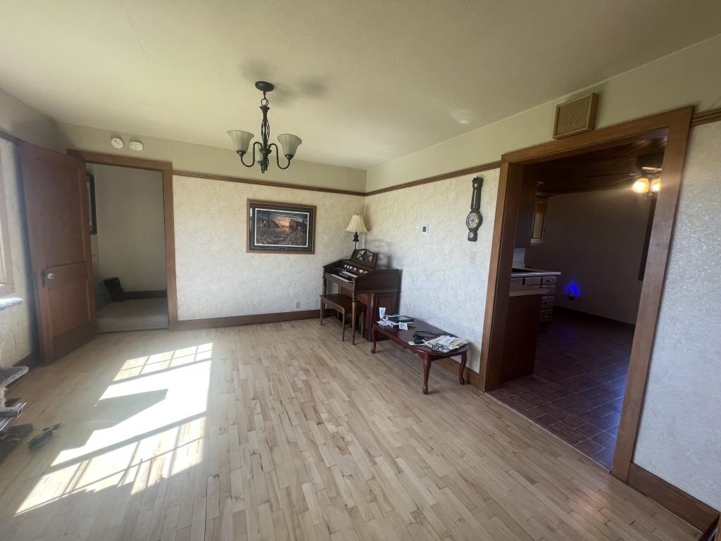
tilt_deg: -7.1
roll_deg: -2.4
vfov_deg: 89.9
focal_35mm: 13
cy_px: 270
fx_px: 271
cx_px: 360
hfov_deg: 106.2
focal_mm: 1.57
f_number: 1.8
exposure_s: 1/99
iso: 50
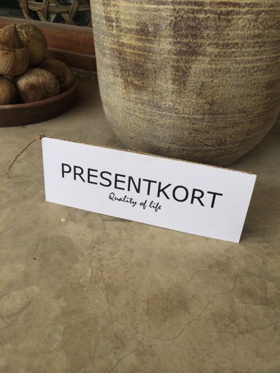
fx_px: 324
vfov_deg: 60.0
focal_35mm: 30
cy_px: 186
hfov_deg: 46.8
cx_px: 140
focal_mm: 4.12
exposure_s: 1/1001
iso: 32
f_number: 2.2
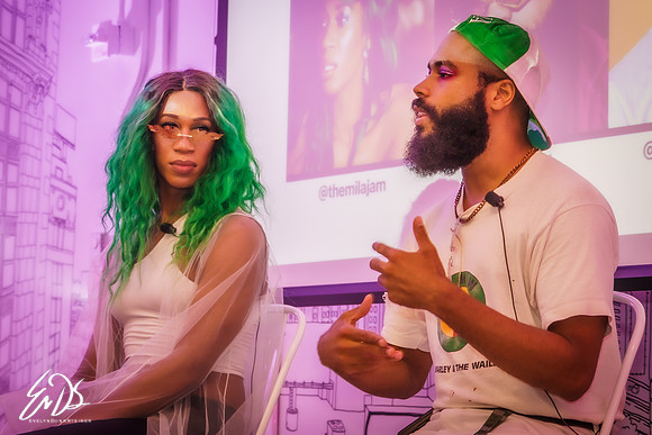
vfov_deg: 12.3
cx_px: 188
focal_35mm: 112
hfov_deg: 18.2
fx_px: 2024
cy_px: 183
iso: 500
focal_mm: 65
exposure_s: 1/125
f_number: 4.5
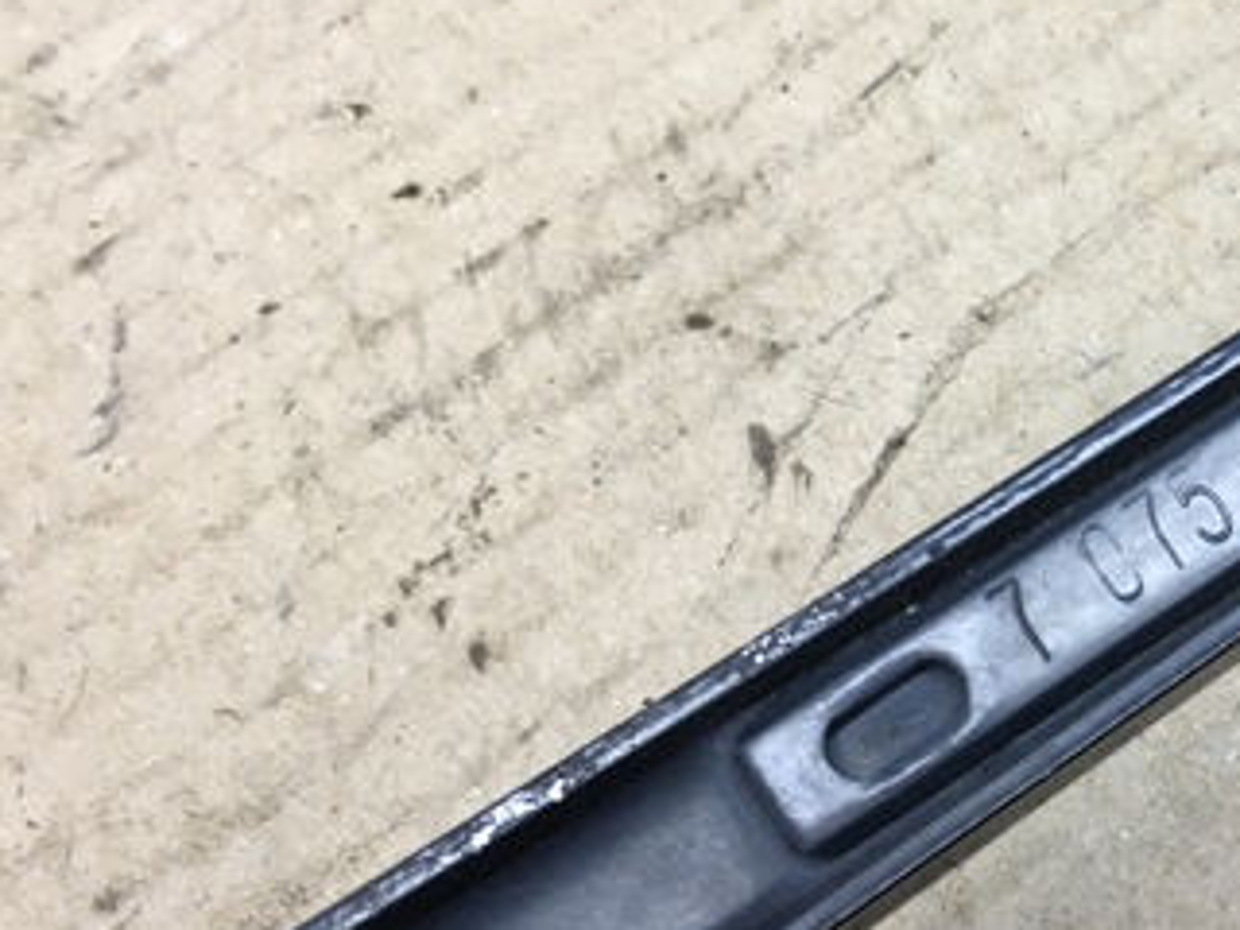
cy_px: 506
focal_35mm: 58
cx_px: 1236
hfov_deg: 30.9
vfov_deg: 25.2
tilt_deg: -62.7
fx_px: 2078
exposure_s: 1/33
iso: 80
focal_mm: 4.15
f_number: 2.2
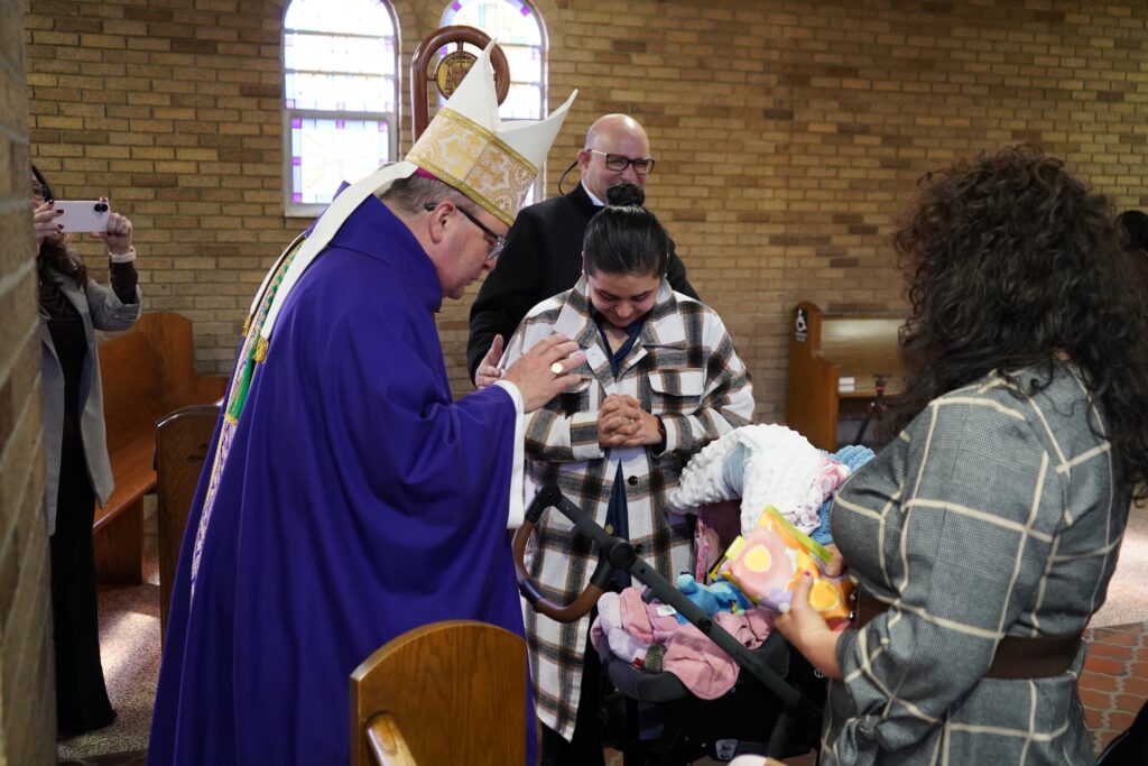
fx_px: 1180
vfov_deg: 36.0
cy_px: 383
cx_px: 574
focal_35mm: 37
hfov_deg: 51.9
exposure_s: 1/160
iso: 6400
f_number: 4
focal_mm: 37
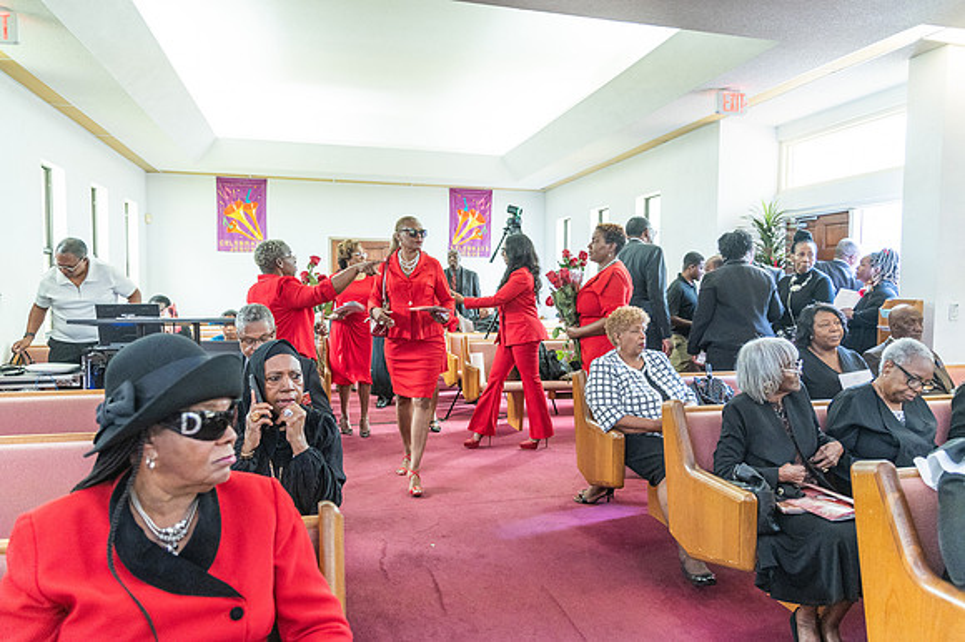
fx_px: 650
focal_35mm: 24
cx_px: 482
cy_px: 321
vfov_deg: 52.6
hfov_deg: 73.2
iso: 1600
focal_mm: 24
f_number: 4
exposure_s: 1/60
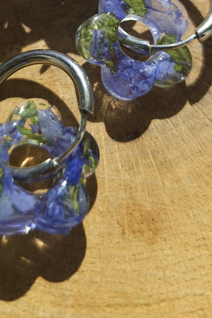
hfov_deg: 28.6
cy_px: 18
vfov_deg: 38.3
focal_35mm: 47
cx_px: 91
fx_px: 415
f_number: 1.7
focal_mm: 6.3
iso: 10
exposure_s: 1/455
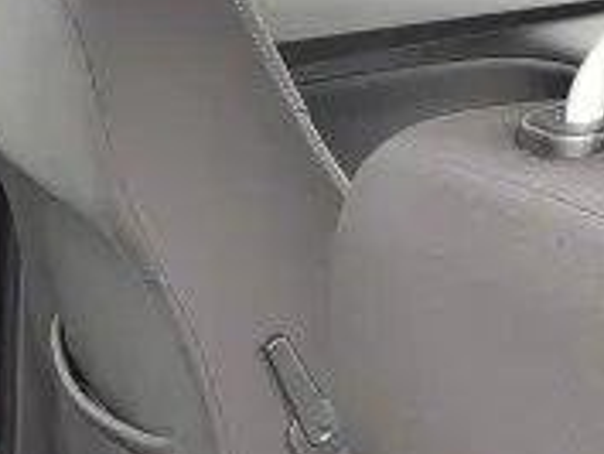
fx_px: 1449
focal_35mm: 83
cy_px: 724
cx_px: -321
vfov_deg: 16.0
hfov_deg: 20.1
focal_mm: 5.56
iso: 584
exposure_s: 1/50
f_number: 1.8
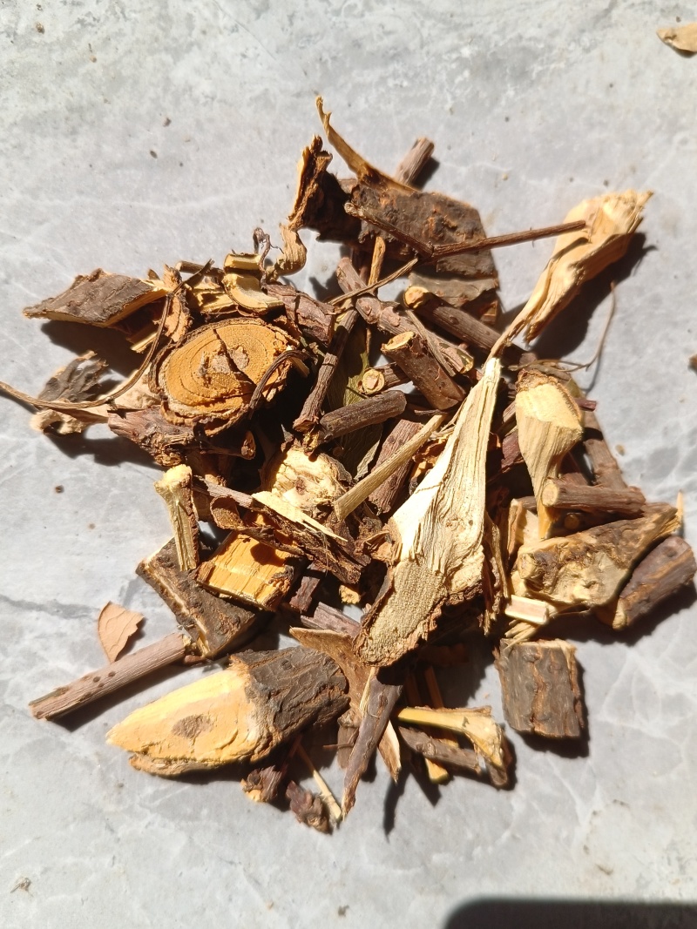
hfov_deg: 51.3
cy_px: 464
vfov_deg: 65.3
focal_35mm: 27
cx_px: 348
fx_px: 725
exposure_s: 1/532
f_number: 1.9
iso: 100
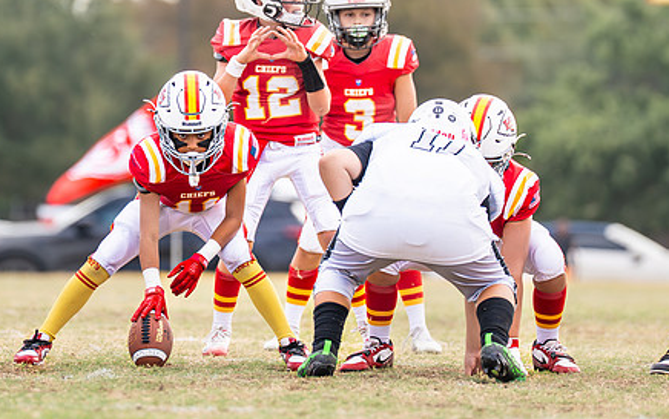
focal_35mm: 588
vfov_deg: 2.2
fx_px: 10726
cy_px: 147
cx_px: 219
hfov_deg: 3.6
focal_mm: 200
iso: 160
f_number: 2.8
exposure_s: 1/1250
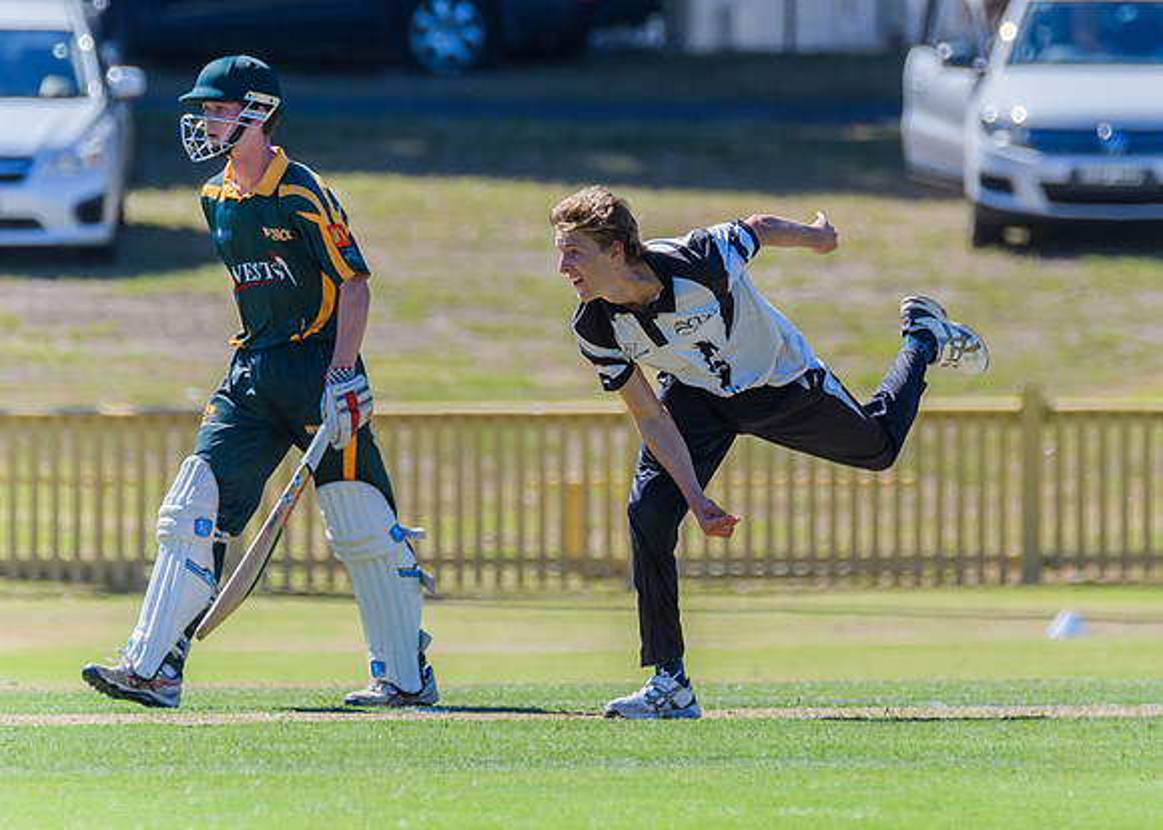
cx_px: 713
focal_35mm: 831
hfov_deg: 2.4
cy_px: 355
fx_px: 27454
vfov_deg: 1.7
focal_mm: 450
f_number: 6
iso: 400
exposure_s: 1/1250
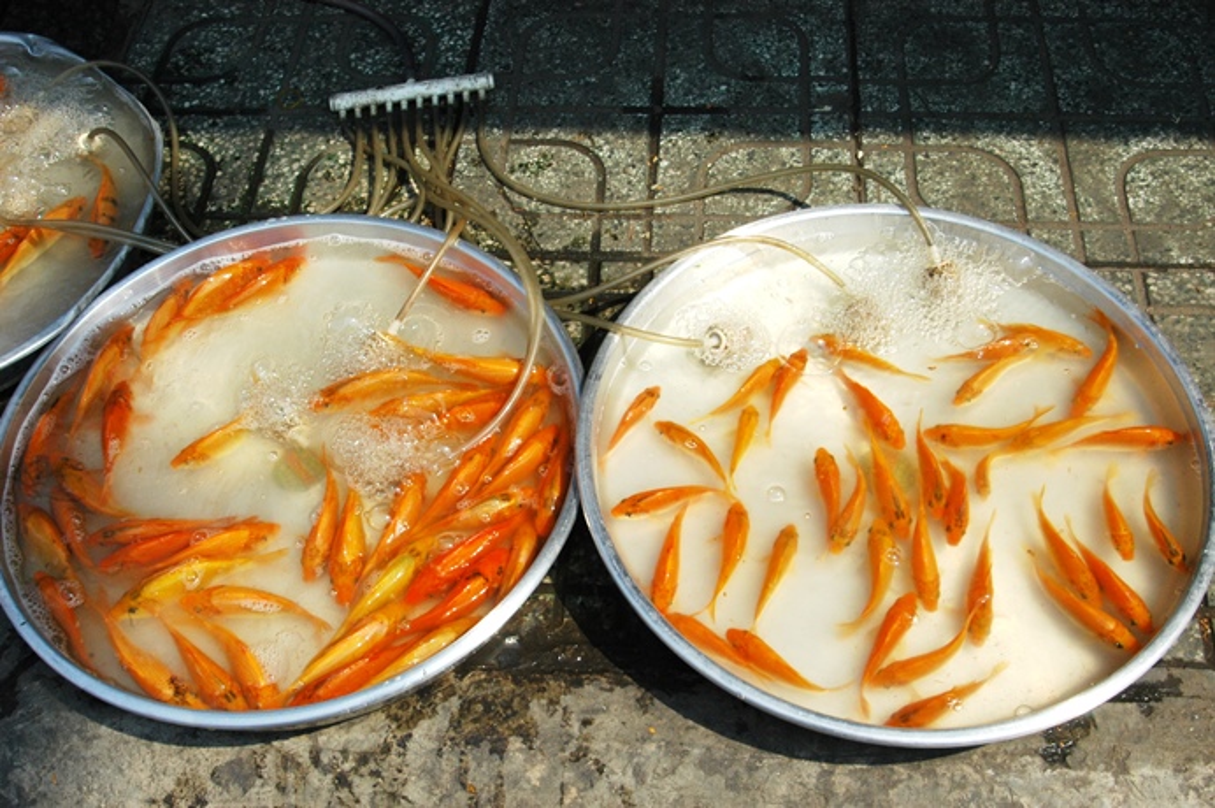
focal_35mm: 42
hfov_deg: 46.4
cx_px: 608
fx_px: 1416
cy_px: 404
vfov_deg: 31.8
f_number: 11
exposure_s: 1/500
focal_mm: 28
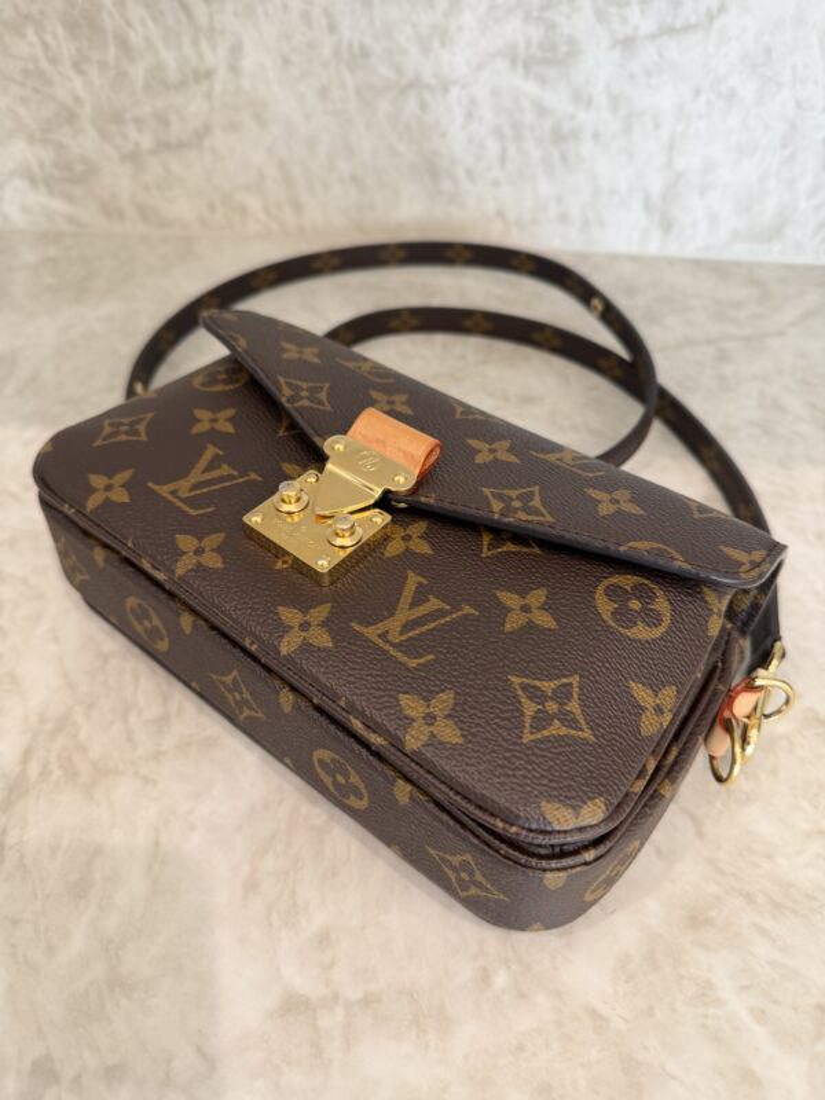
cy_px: 550
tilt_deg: -44.9
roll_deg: -1.9
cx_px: 412
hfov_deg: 56.8
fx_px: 763
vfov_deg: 71.6
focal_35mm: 24
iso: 125
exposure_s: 1/60
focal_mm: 6.76
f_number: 1.78
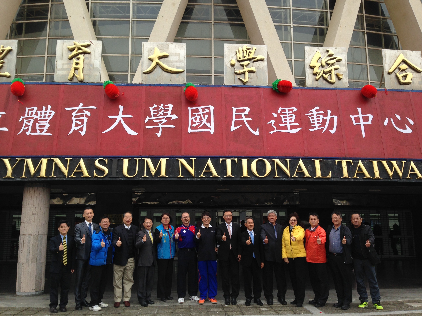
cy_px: 158
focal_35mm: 33
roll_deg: -1.5
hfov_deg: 55.4
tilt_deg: +9.5
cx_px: 211
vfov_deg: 42.9
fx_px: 402
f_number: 2.4
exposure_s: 1/259
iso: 50
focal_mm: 4.12
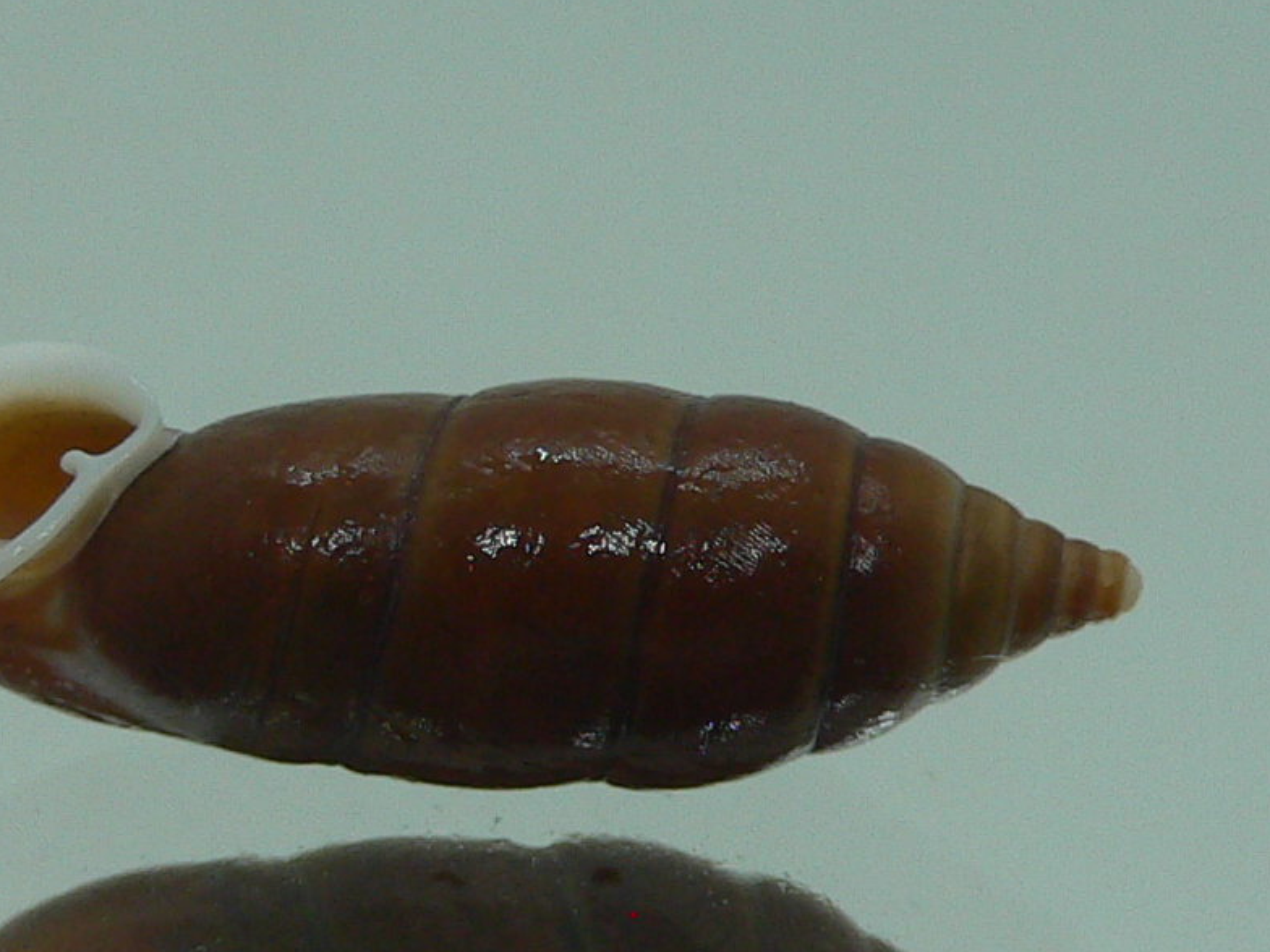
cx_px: 450
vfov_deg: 16.4
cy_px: 674
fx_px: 3302
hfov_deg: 21.7
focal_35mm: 90
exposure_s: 1/60
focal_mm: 4.6
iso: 80
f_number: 2.8
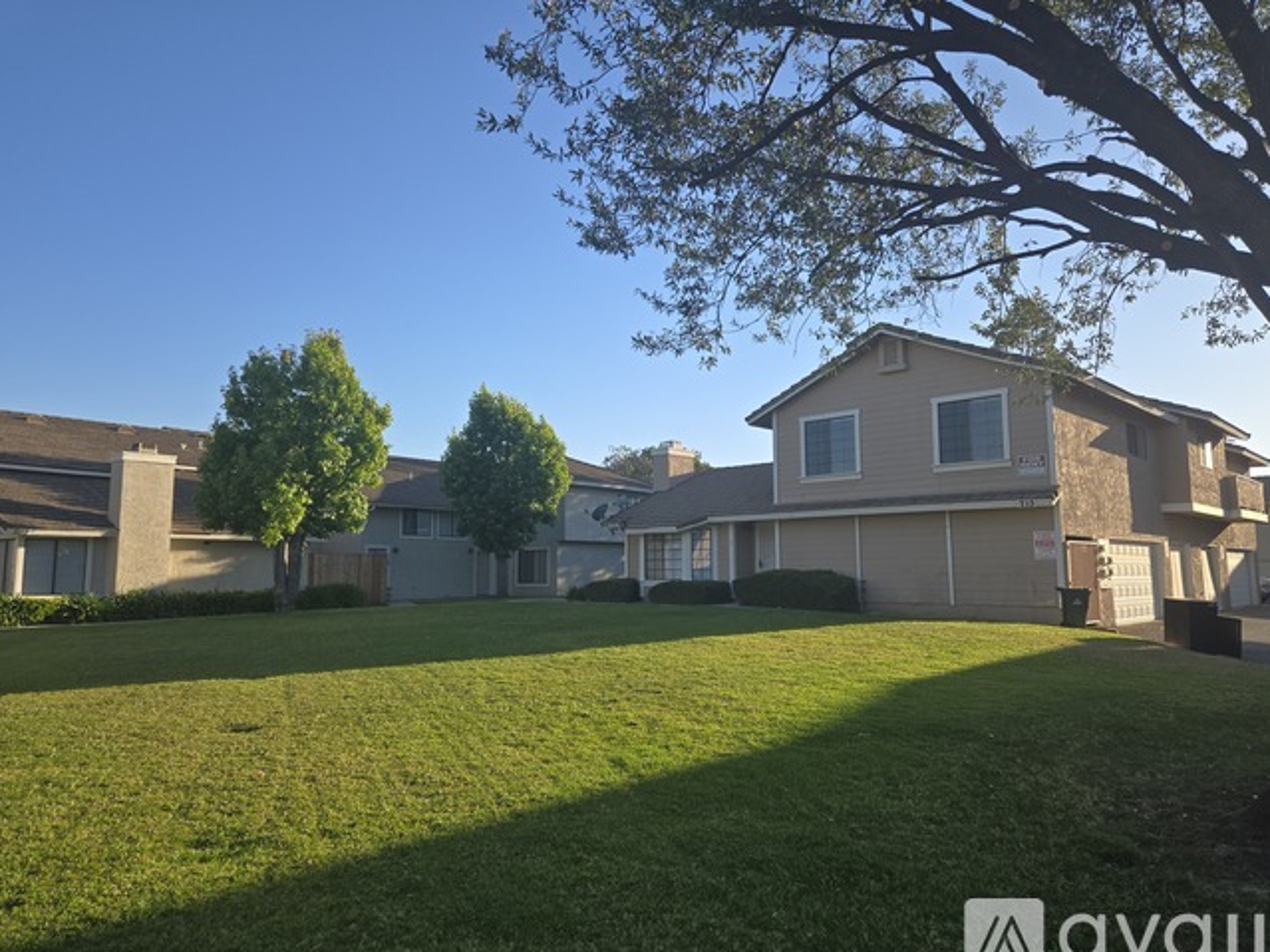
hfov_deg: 71.6
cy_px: 481
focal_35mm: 24
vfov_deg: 56.8
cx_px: 623
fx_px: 880
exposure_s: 1/861
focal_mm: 5.4
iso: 25
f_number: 1.8
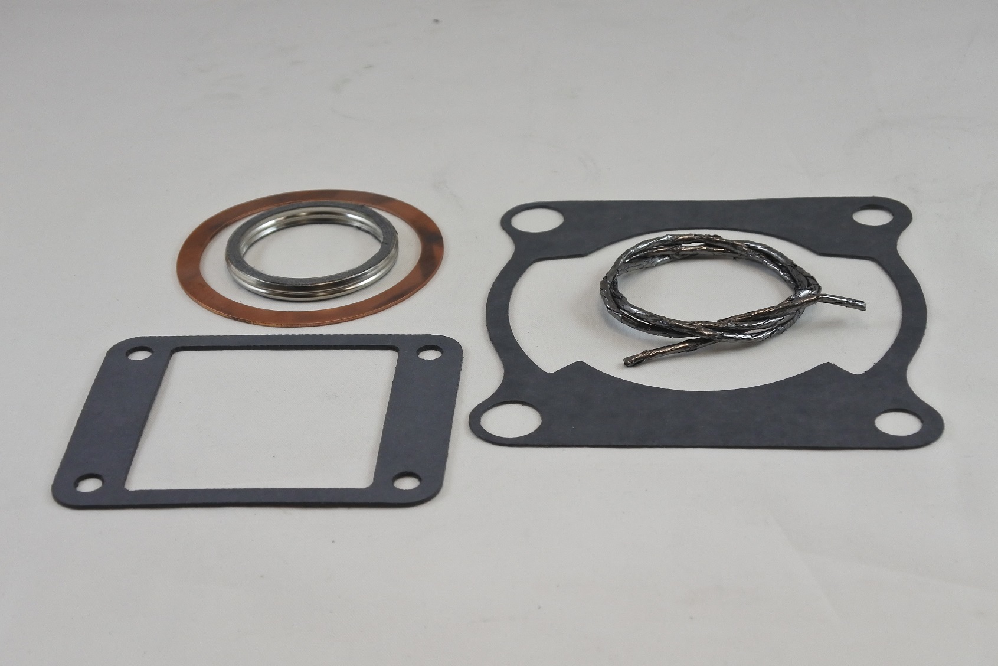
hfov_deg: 35.0
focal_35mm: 57
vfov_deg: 23.8
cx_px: 499
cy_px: 333
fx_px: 1580
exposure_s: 1/200
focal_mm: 21.4
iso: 400
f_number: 4.8
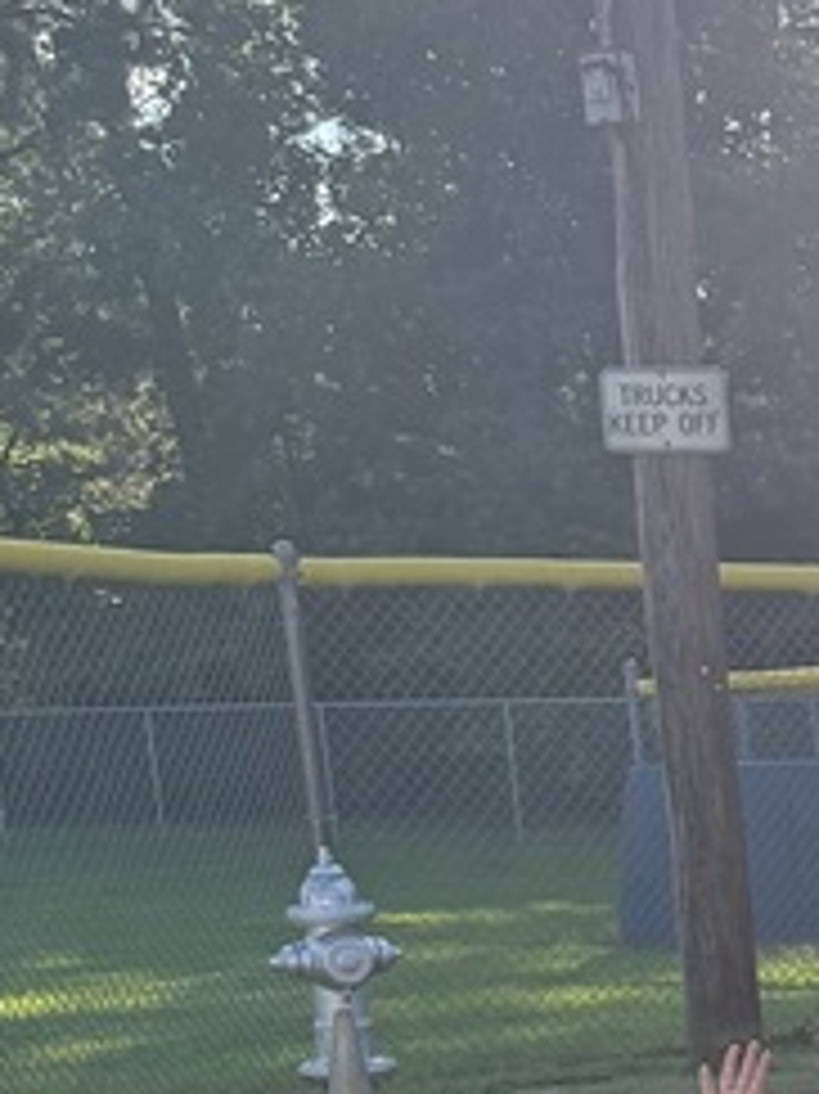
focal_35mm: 101
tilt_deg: -11.5
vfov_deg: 18.5
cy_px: 1274
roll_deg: +1.8
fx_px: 3189
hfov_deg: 12.6
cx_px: 1692
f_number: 1.78
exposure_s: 1/2611
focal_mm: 6.76
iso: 100
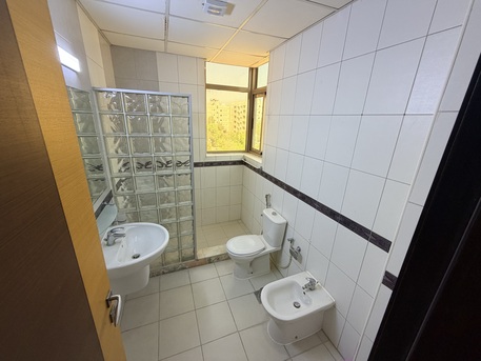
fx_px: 195
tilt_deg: -17.6
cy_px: 180
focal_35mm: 14
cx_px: 240
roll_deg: -1.3
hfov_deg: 102.0
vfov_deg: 85.7
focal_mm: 2.22
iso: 160
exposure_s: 1/121
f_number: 2.2
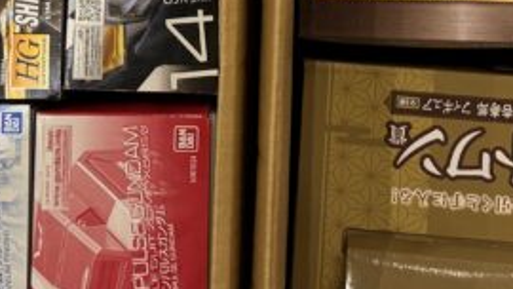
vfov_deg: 11.7
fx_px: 1347
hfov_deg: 21.6
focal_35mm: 99
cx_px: 228
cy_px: -133
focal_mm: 6.76
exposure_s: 1/100
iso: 125
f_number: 1.78
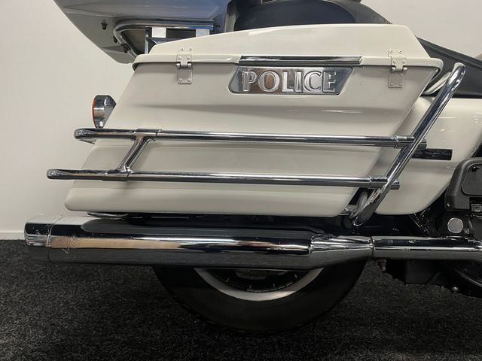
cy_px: 180
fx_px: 362
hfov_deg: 67.3
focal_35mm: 26
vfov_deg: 53.1
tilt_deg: -8.2
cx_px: 241
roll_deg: -0.5
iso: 125
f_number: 1.6
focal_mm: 5.1
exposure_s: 1/50
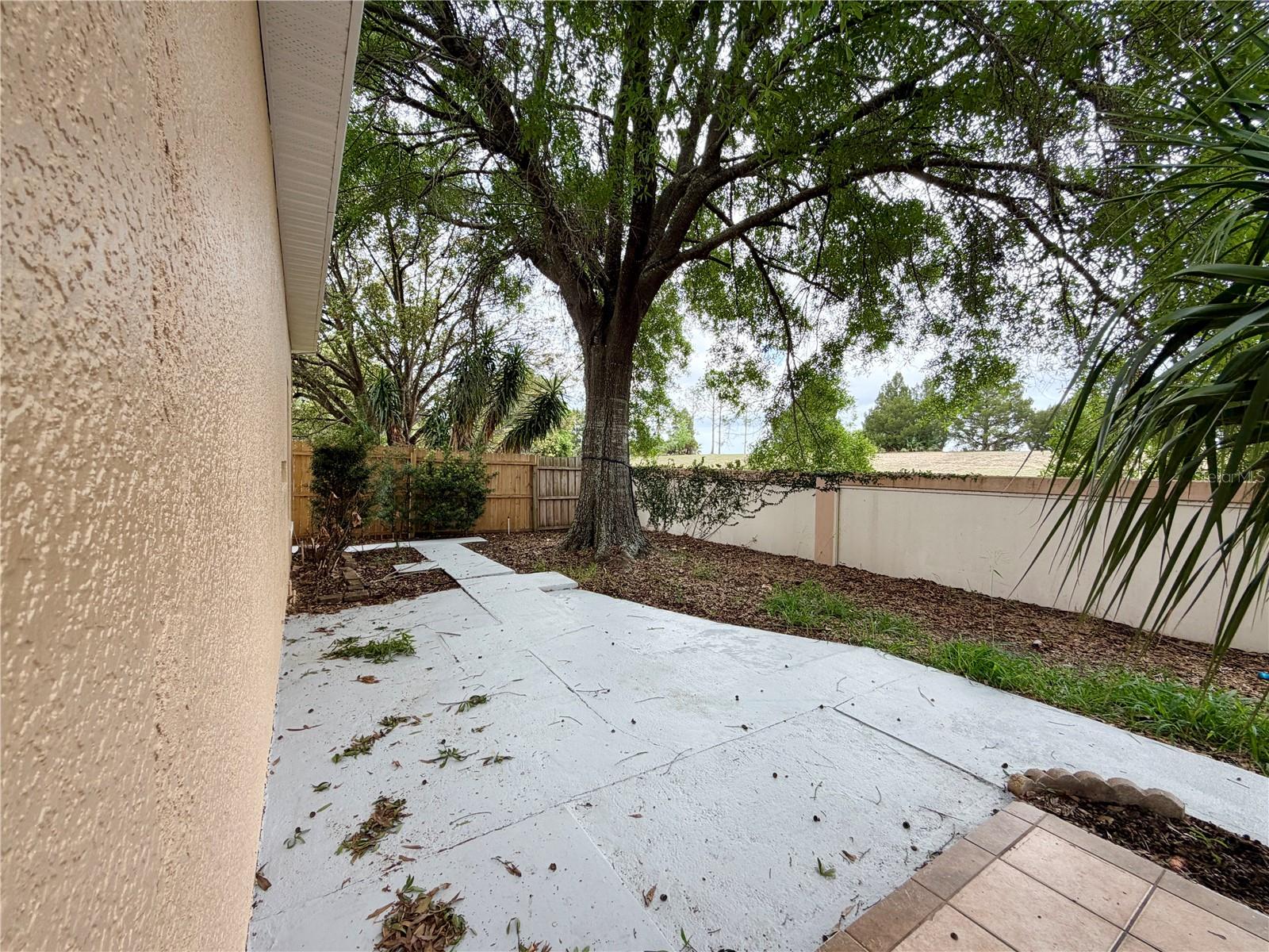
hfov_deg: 102.1
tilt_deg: -1.6
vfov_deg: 85.7
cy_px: 476
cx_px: 634
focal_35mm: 14
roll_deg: -0.6
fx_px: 513
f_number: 2.2
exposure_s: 1/266
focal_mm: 2.22
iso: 50
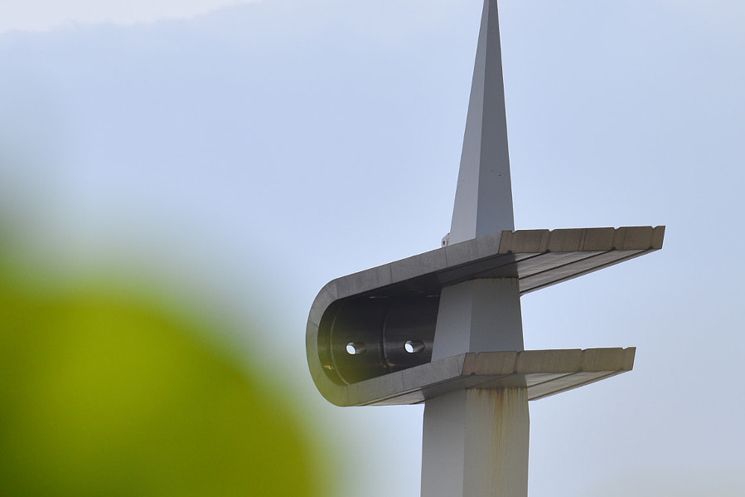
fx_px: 8834
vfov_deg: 3.2
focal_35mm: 427
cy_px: 269
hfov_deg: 4.8
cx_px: 464
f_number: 8
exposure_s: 1/1000
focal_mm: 160
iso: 200
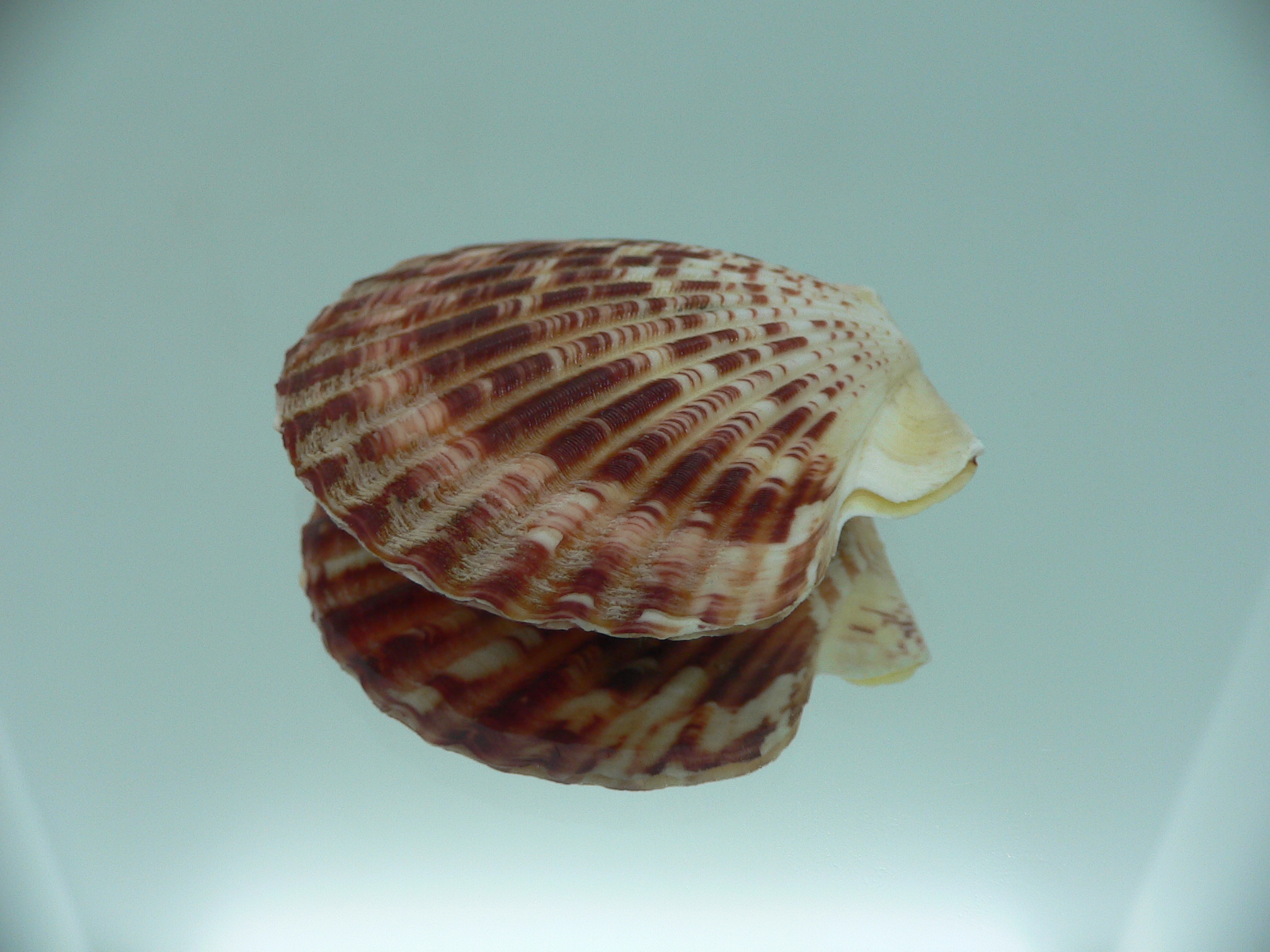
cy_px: 476
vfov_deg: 40.7
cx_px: 635
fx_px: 1284
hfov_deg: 52.6
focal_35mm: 35
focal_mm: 4.6
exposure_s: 1/60
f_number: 2.8
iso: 80
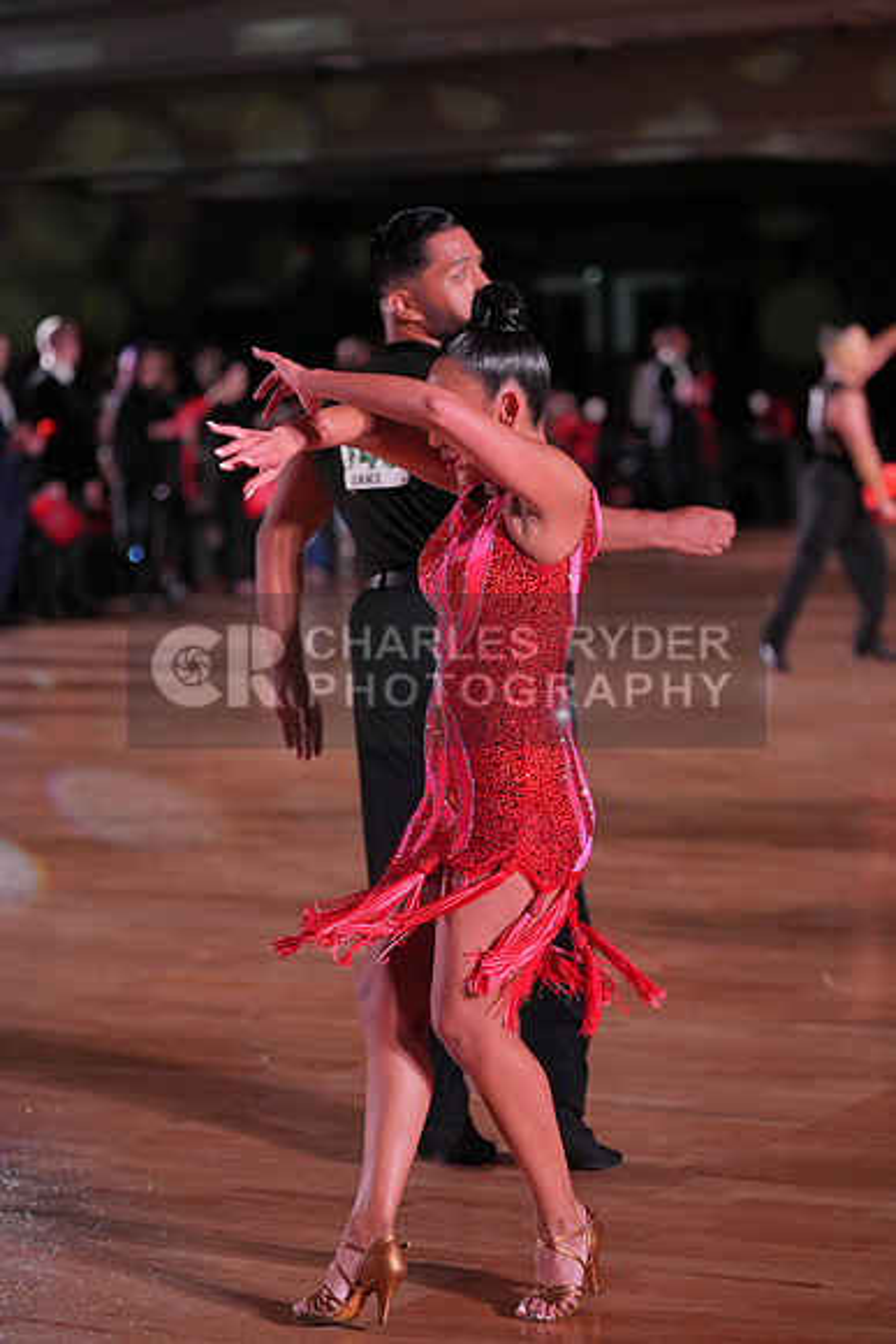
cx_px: 448
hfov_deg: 14.0
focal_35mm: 98
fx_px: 3656
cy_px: 672
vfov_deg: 20.8
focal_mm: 98
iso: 1600
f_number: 2.8
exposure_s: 1/800
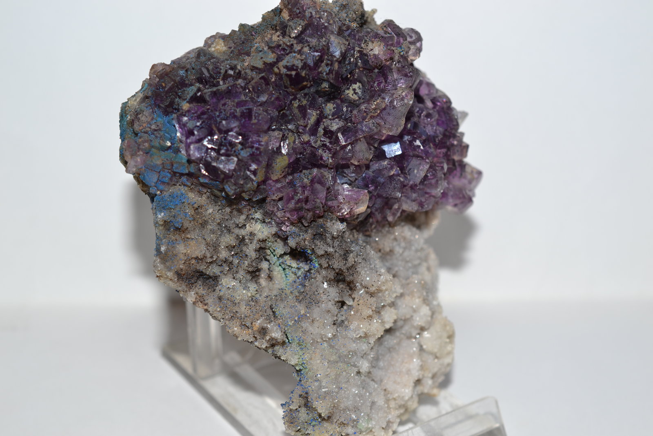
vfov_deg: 22.6
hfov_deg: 33.4
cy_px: 218
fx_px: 1088
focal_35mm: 60
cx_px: 326
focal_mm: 40
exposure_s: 1/60
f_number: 8
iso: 100
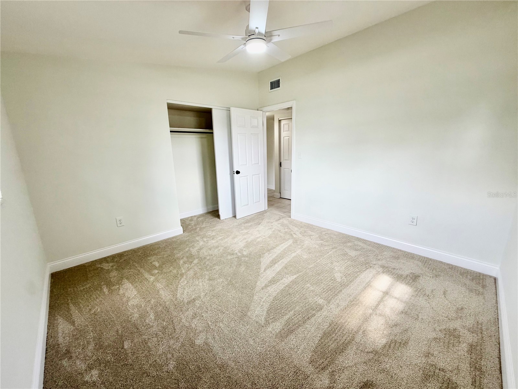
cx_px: 259
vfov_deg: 85.7
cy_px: 194
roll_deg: +1.2
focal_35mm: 14
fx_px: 209
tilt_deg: -12.6
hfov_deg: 102.1
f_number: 2.2
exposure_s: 1/121
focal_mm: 2.22
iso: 125
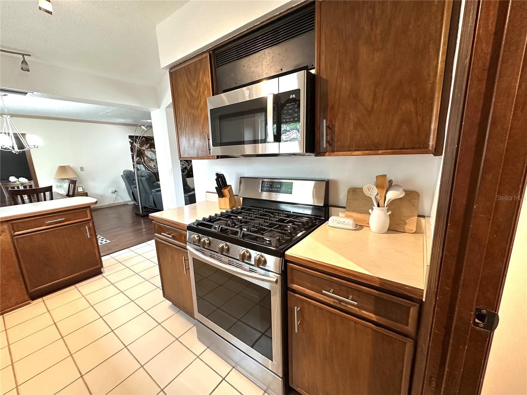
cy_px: 198
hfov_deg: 102.1
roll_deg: +2.1
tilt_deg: -10.9
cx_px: 264
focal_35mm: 14
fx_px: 213
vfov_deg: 85.7
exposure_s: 1/60
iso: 250
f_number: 2.2
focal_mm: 2.22
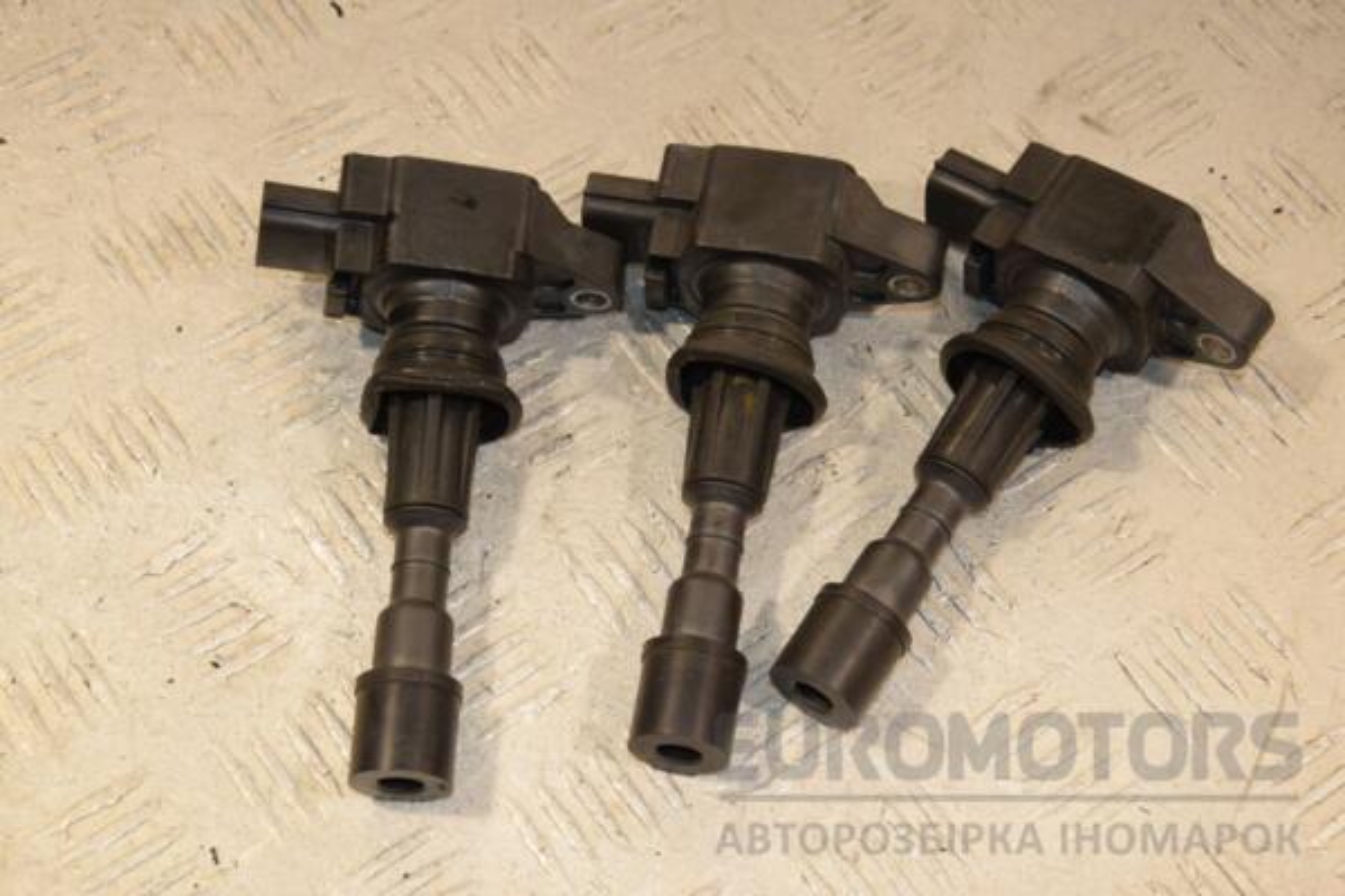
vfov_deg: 17.5
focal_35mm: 78
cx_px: 672
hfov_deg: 26.0
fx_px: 2914
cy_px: 448
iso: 800
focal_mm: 52
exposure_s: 1/200
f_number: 7.1
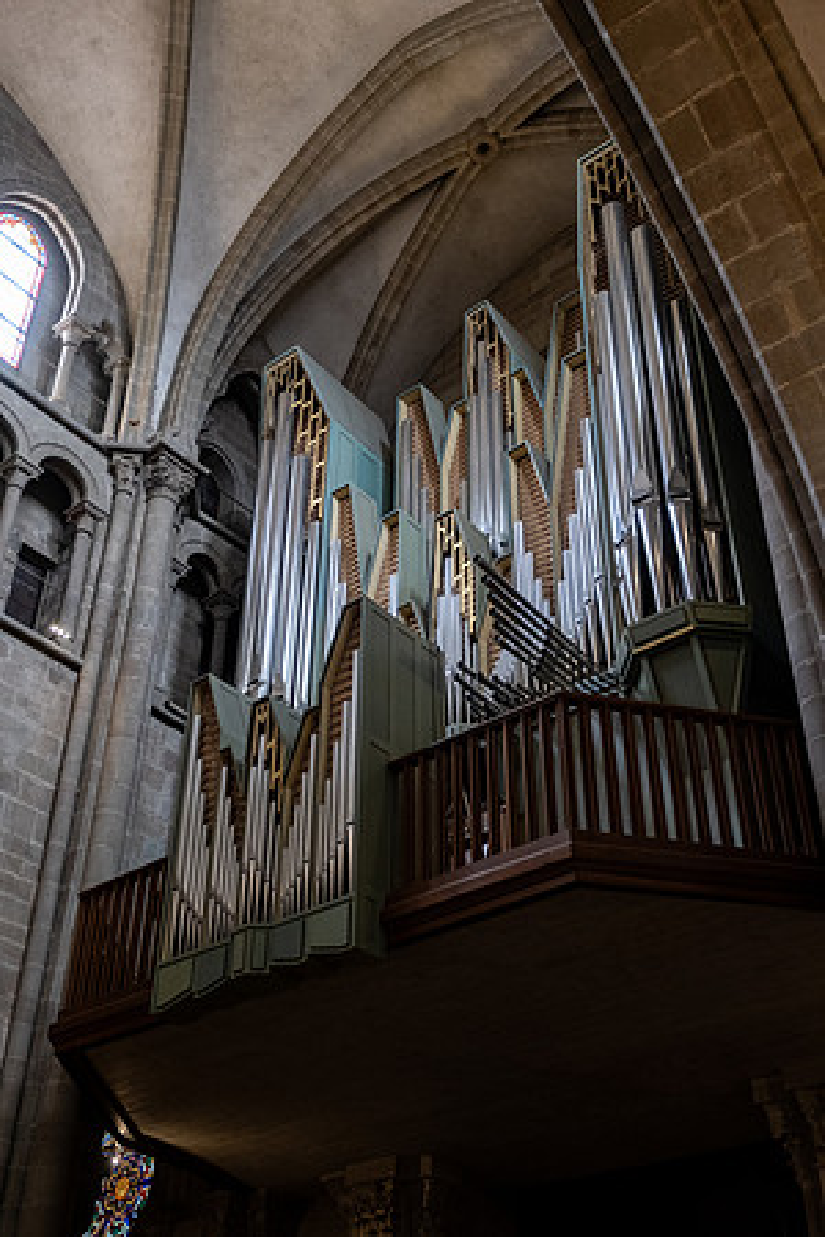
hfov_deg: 35.9
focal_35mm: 37
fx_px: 1272
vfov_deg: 51.9
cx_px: 412
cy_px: 618
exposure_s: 1/17
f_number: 2.8
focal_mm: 24.9
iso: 1600
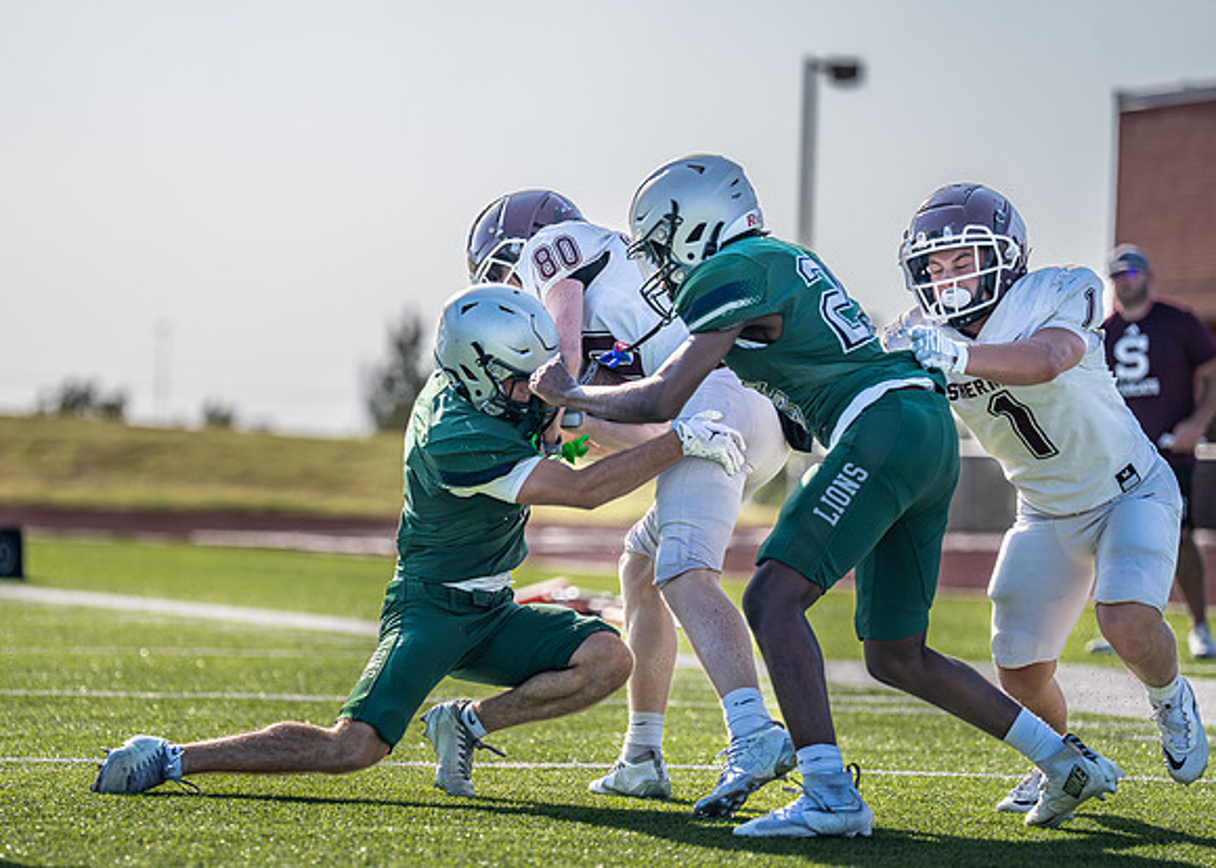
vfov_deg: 7.5
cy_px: 499
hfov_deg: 10.5
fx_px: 6633
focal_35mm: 192
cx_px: 464
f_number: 2.8
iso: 160
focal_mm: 157
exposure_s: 1/1600
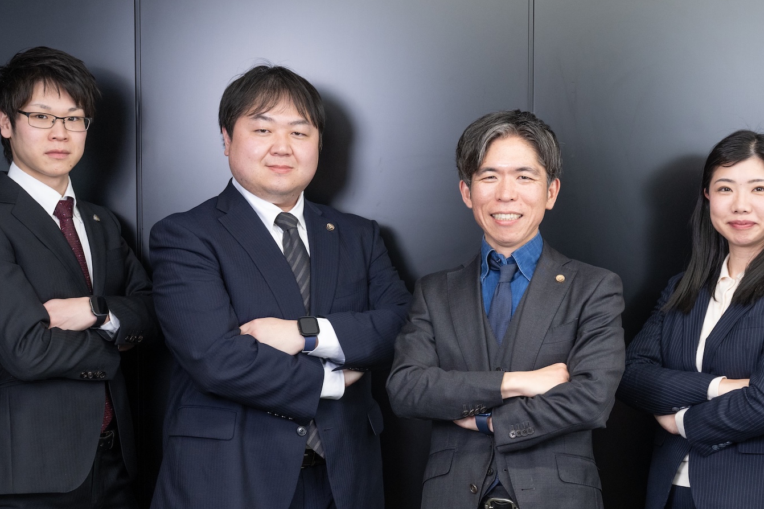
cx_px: 498
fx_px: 1273
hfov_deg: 33.2
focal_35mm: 60
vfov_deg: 22.6
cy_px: 315
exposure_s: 1/160
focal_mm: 35
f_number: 5
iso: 800
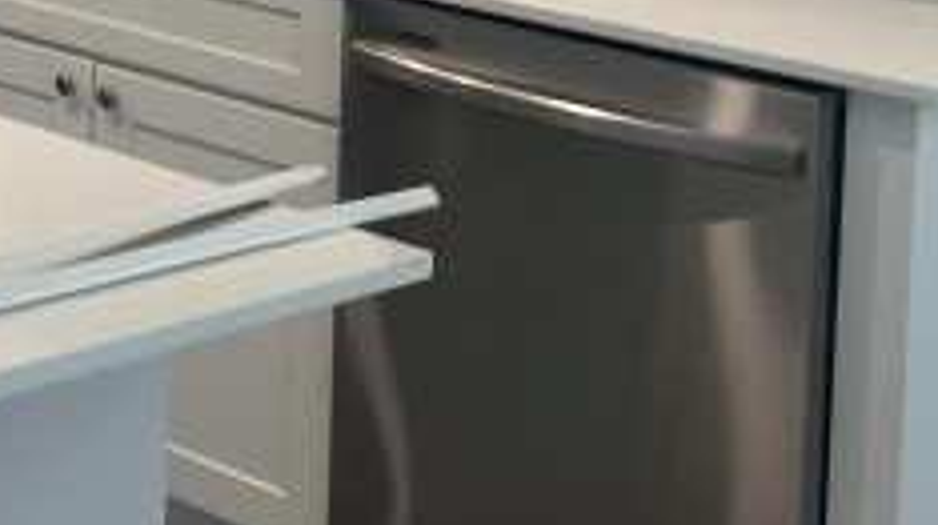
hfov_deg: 19.7
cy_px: -433
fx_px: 2410
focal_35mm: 97
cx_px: -373
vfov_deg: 11.5
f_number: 1.6
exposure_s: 1/60
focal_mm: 4.2
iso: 64
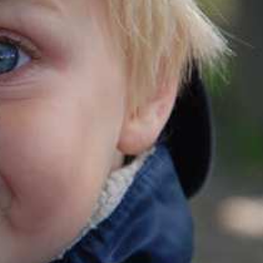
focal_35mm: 276
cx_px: -123
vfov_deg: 6.3
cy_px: 108
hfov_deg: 6.3
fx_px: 2372
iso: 800
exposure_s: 1/250
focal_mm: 70
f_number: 5
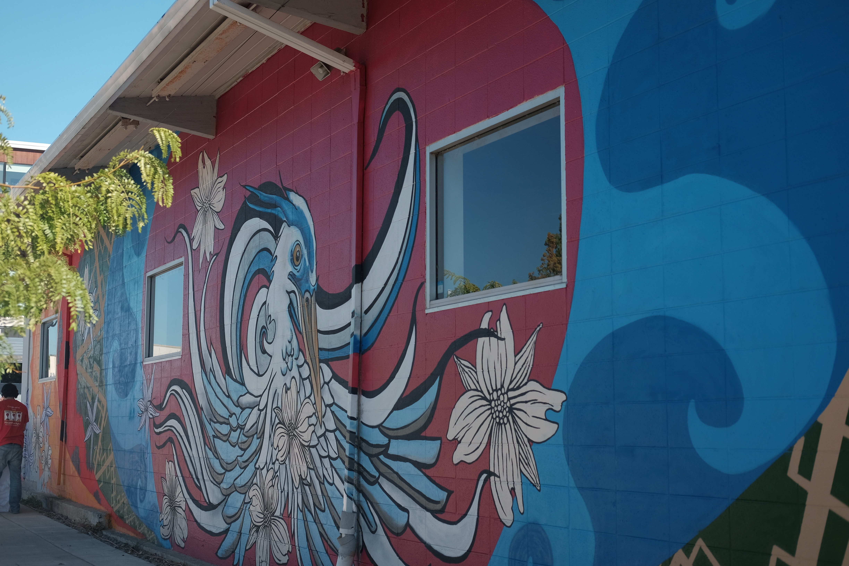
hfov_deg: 37.5
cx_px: 424
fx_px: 1250
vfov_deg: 25.5
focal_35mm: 53
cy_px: 283
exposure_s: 1/1800
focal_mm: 35
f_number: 2.8
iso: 200
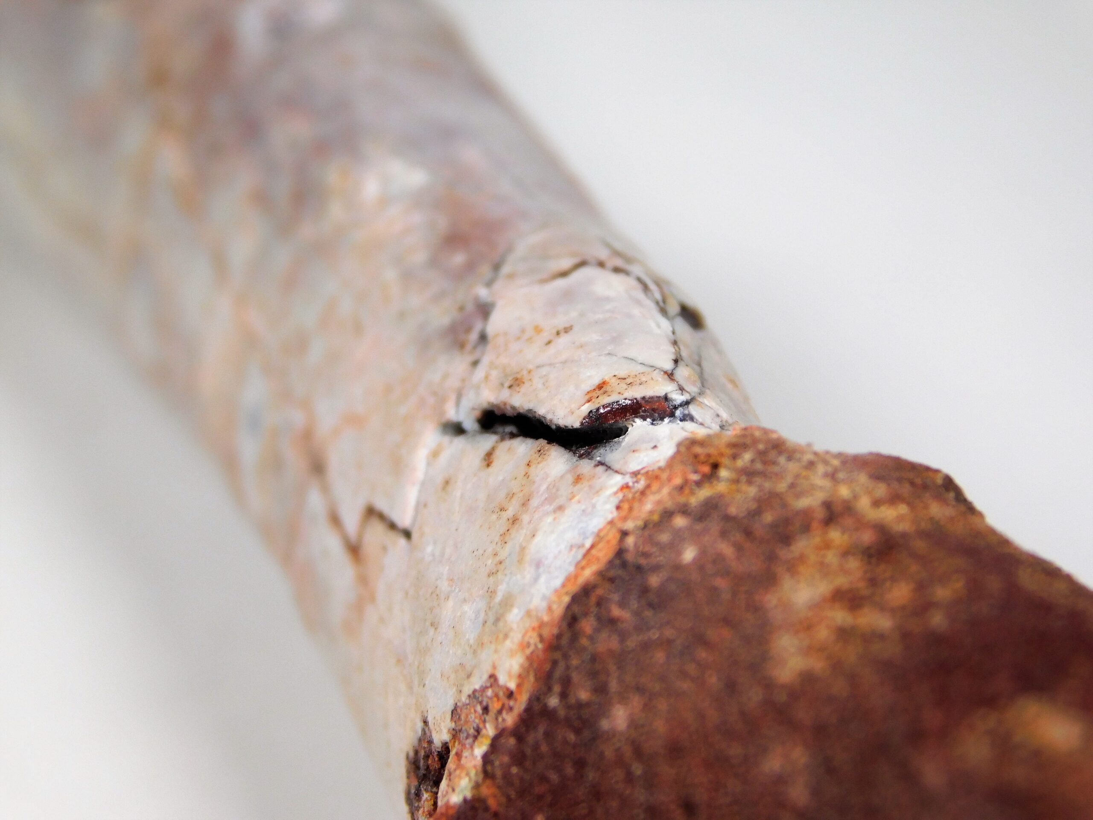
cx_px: 546
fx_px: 7325
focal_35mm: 232
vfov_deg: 6.4
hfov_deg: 8.5
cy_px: 410
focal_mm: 41.3
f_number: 5.6
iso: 125
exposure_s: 1/200
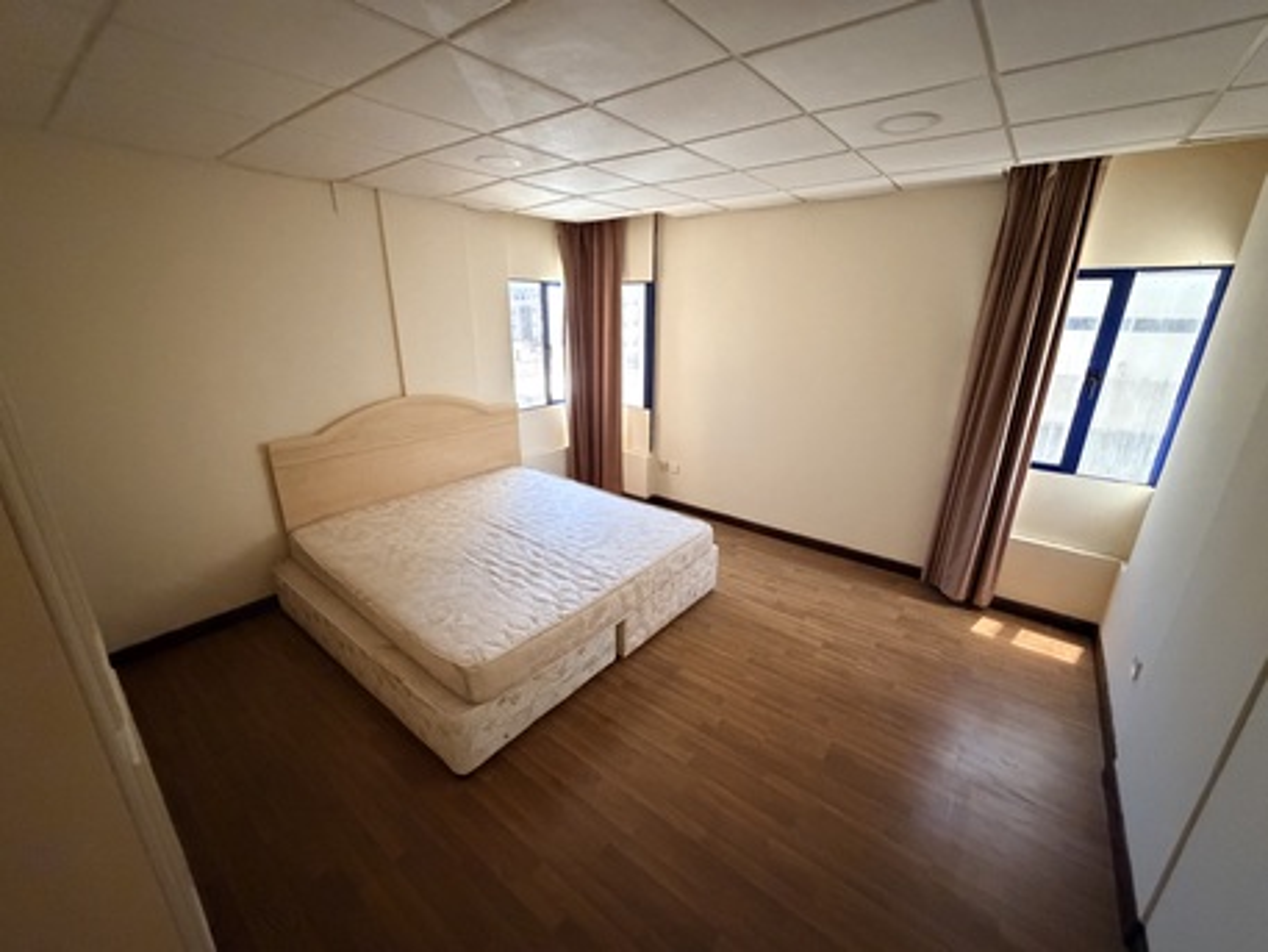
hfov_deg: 102.0
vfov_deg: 85.7
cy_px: 476
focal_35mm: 14
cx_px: 634
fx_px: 513
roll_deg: -0.1
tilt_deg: -17.2
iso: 1250
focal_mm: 2.22
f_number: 2.2
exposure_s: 1/59
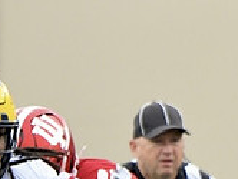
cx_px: 4
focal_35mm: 1557
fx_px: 10721
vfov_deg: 1.0
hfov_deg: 1.3
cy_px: 265
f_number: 5.6
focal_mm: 310
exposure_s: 1/1000
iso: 2000
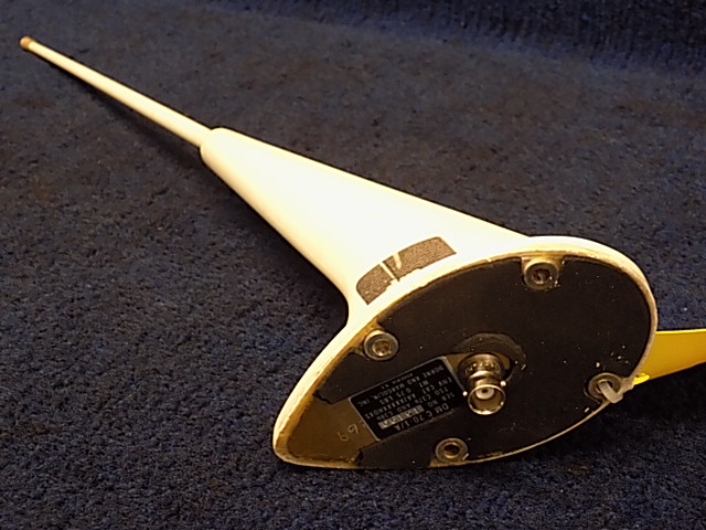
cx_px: 353
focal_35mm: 65
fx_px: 1326
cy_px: 265
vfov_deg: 22.6
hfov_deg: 29.8
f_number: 4.1
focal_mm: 11.5
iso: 400
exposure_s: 1/25
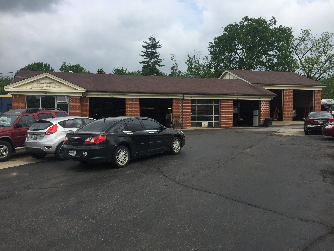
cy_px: 126
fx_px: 280
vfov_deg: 48.2
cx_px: 167
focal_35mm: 29
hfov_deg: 61.7
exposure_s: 1/2083
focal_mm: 4.15
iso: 32
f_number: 2.2
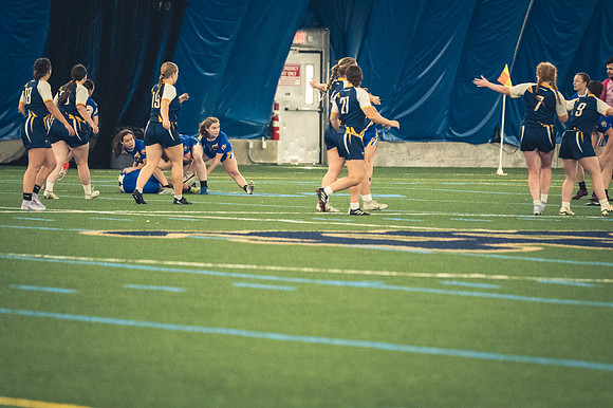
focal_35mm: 300
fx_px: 5105
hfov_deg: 6.9
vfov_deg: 4.6
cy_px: 204
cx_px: 306
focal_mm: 200
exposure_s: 1/500
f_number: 2.8
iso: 12800
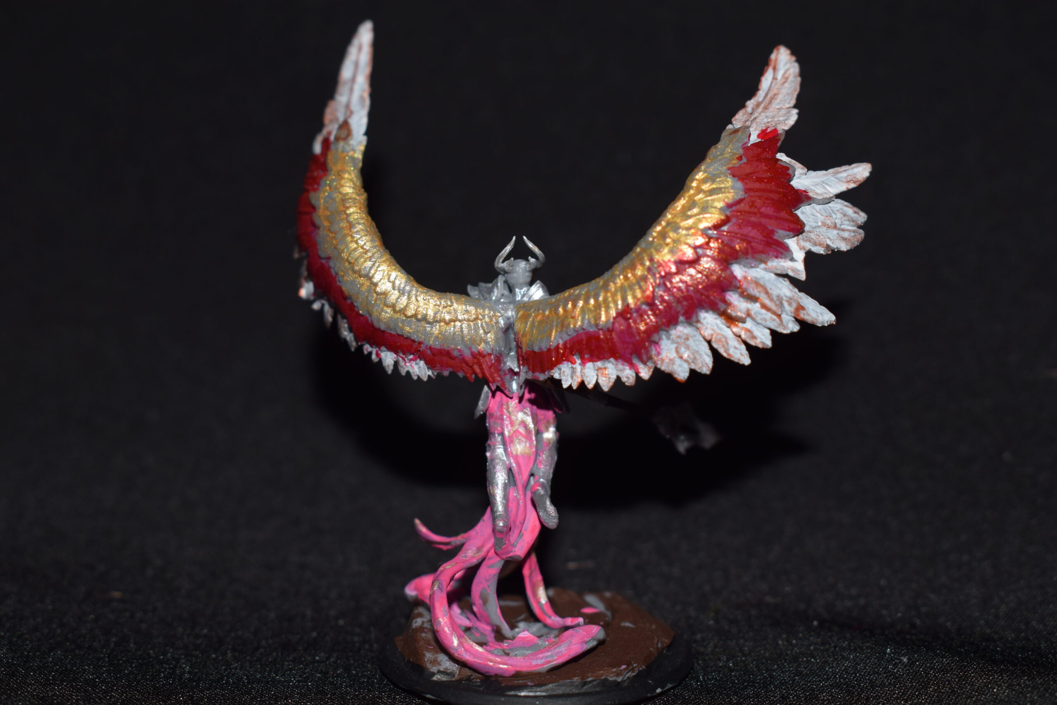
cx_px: 528
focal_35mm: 63
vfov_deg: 21.6
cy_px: 352
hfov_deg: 31.9
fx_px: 1850
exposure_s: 1/60
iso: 100
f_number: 8
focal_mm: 42
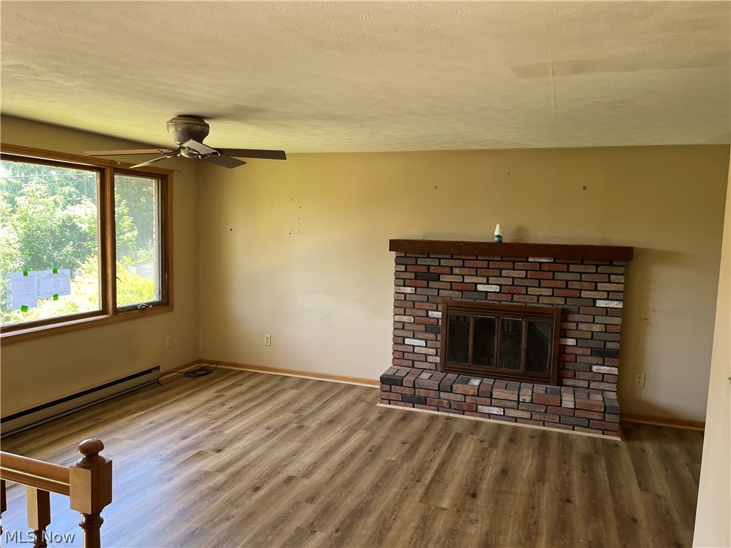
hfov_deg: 67.3
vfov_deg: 53.1
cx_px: 366
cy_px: 274
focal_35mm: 26
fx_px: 549
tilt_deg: -5.1
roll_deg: -1.1
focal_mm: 5.1
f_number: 1.6
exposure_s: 1/121
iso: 125
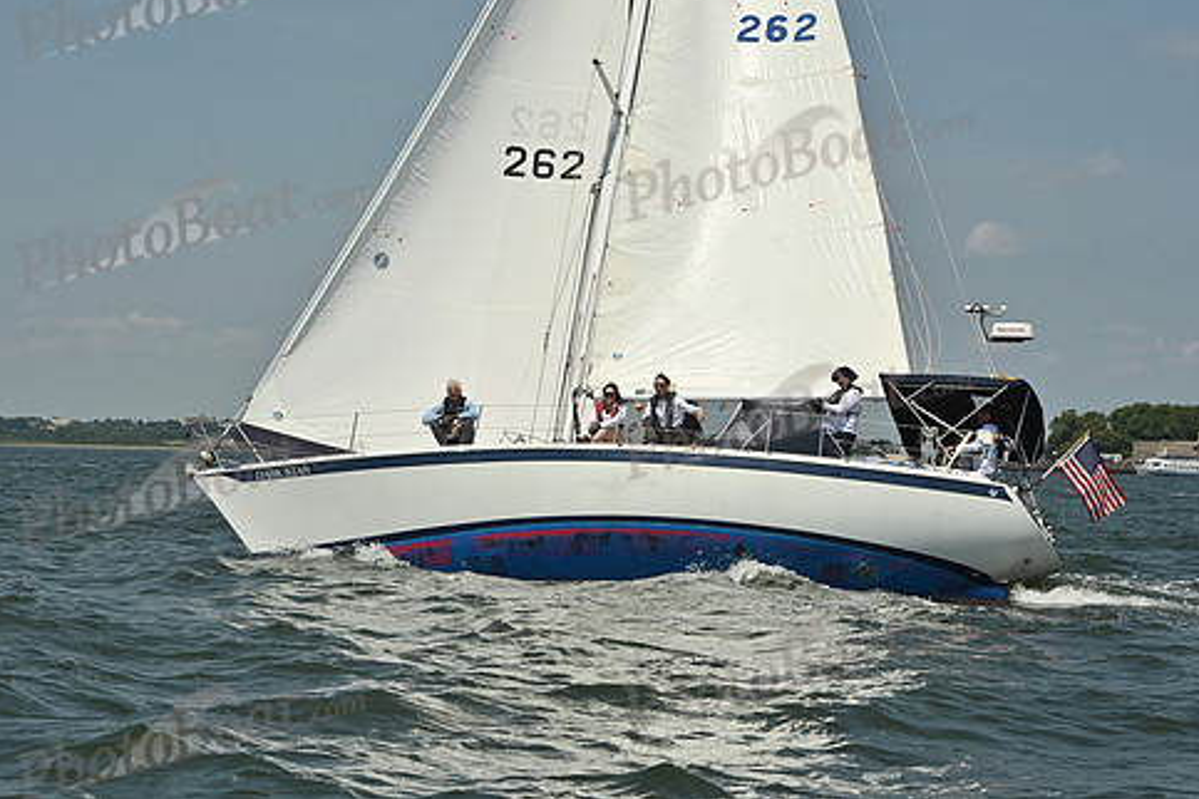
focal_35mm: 84
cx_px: 496
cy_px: 321
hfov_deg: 24.2
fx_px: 2797
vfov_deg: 16.2
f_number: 14
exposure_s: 1/1250
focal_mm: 70
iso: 320
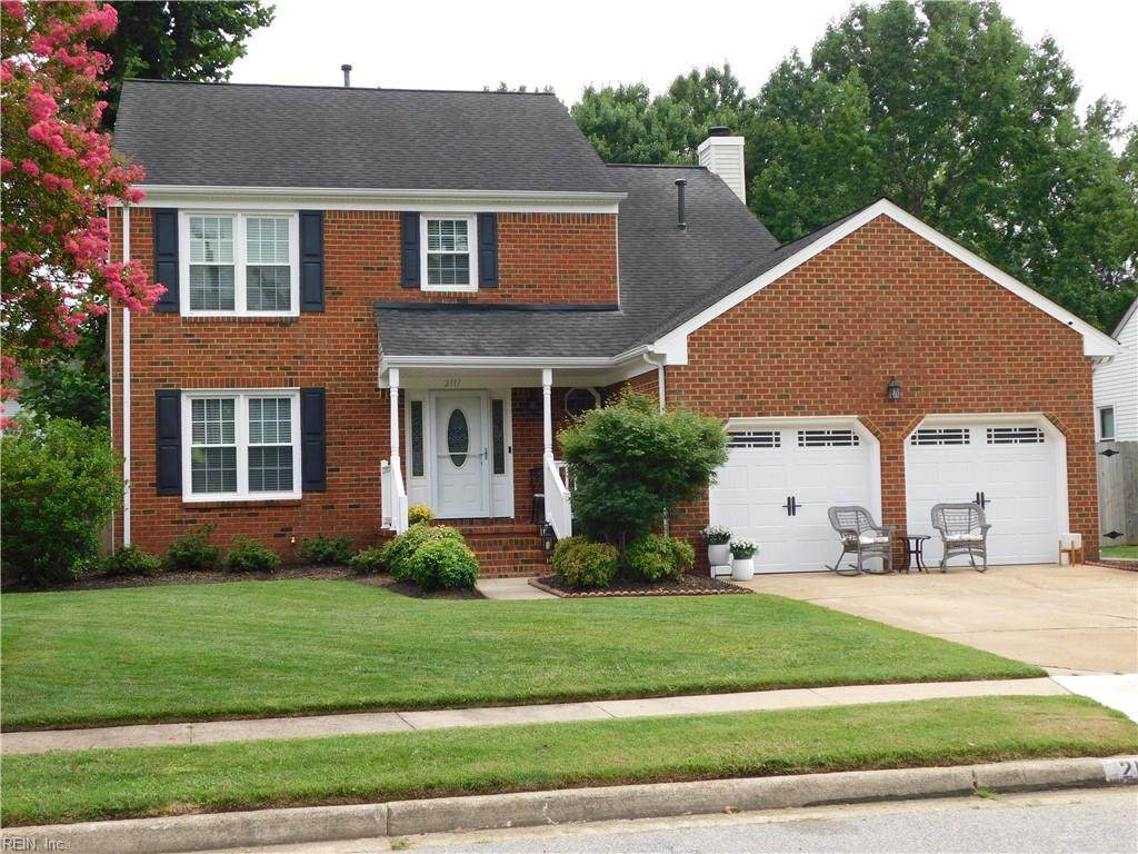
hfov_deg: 42.1
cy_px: 427
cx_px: 569
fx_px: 1479
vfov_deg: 32.2
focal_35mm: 45
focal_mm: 8
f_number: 3.7
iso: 125
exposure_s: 1/500
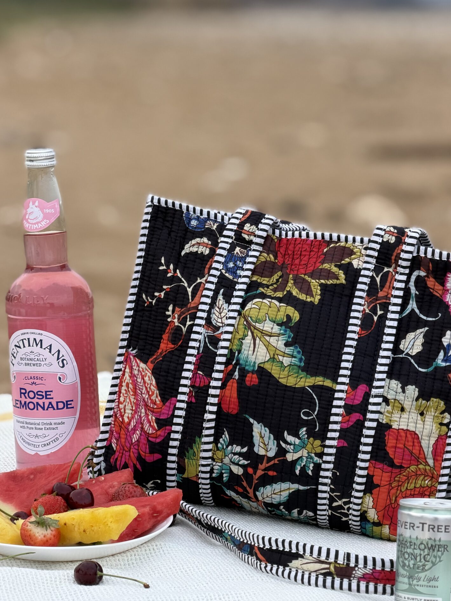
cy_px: 236
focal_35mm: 135
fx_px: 2345
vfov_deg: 14.6
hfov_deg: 11.0
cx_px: 229
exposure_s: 1/179
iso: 50
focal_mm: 16.89
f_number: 2.8
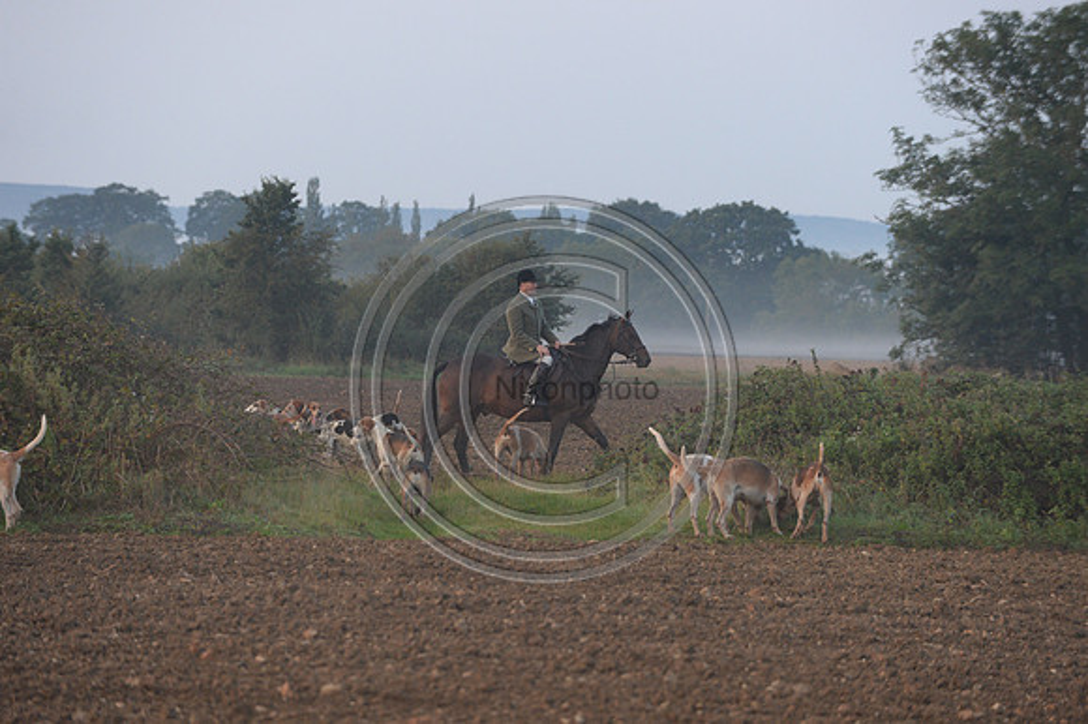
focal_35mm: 200
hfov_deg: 10.3
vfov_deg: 6.9
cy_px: 362
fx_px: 6041
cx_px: 544
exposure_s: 1/400
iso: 2500
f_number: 5
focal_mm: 200
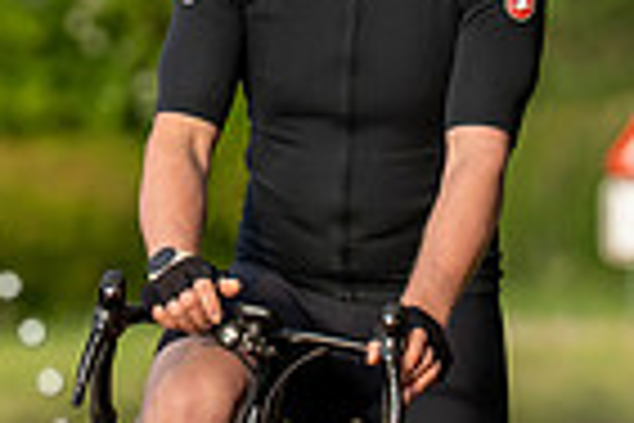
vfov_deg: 1.2
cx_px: 154
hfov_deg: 1.8
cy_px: 37
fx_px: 19811
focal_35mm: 1125
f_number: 4
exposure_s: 1/1000
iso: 640
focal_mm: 200
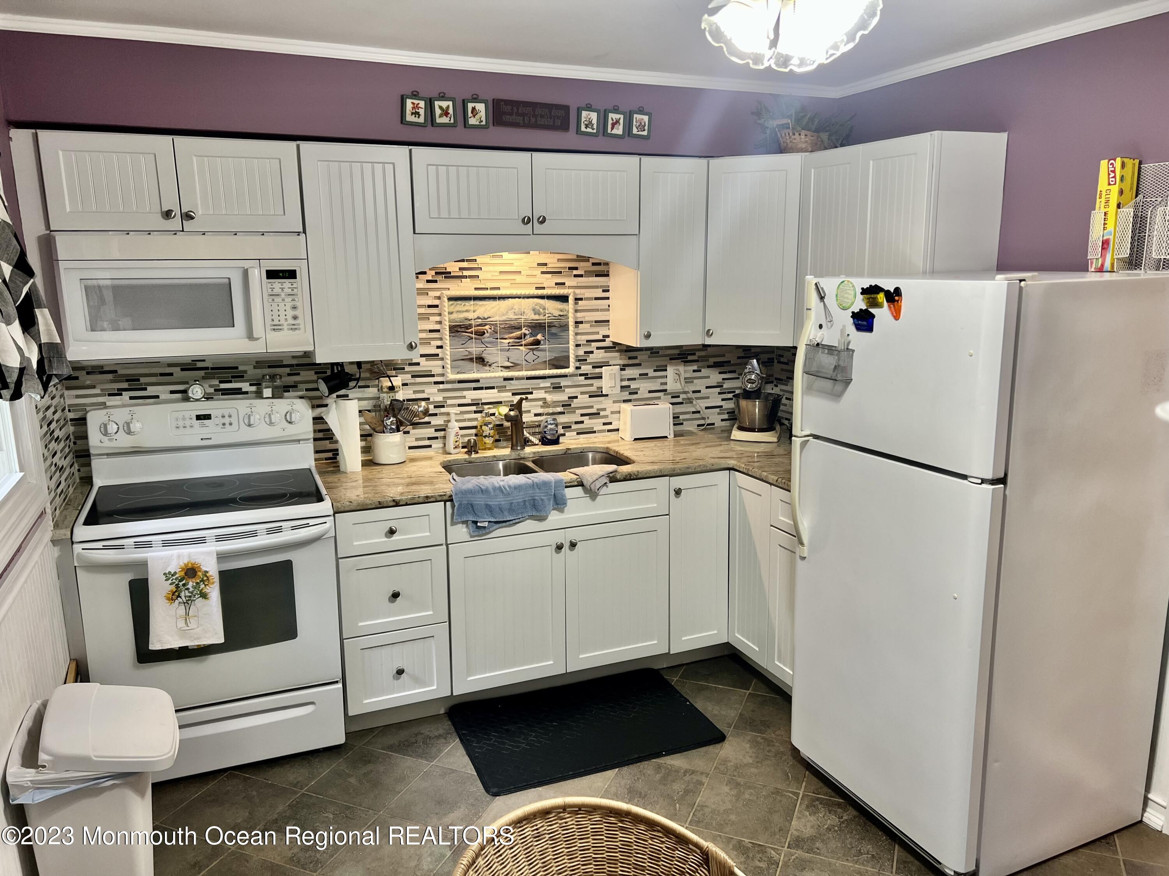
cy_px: 438
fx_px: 878
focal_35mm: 26
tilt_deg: -12.4
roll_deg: +1.4
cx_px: 584
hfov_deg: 67.3
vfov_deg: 53.1
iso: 64
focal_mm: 5.7
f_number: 1.5
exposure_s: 1/60
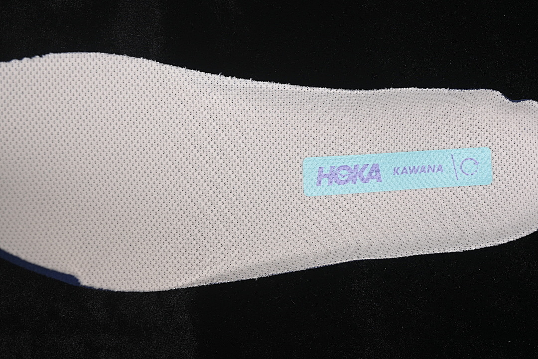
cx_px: 269
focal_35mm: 75
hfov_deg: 27.0
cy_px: 180
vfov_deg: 18.2
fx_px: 1121
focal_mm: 50
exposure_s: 1/80
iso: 160
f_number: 7.1
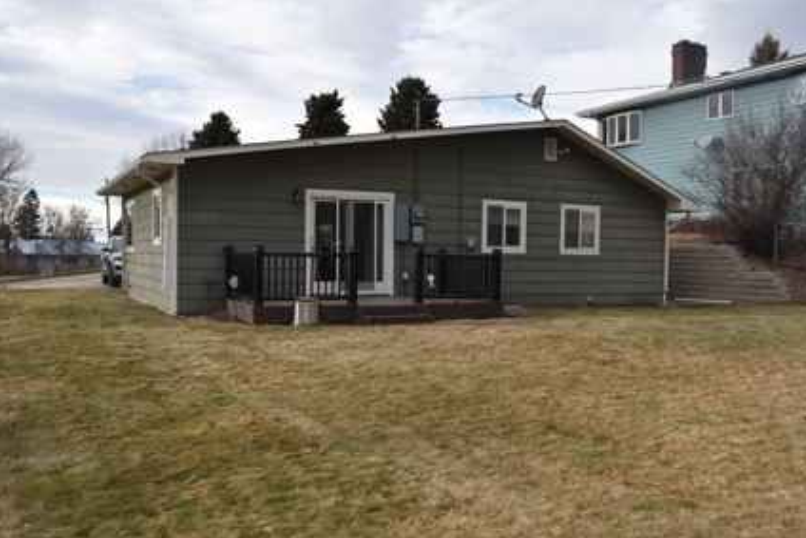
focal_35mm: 35
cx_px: 422
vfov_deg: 37.9
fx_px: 784
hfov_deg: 54.4
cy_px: 281
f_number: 7.1
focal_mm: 22
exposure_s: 1/200
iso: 100
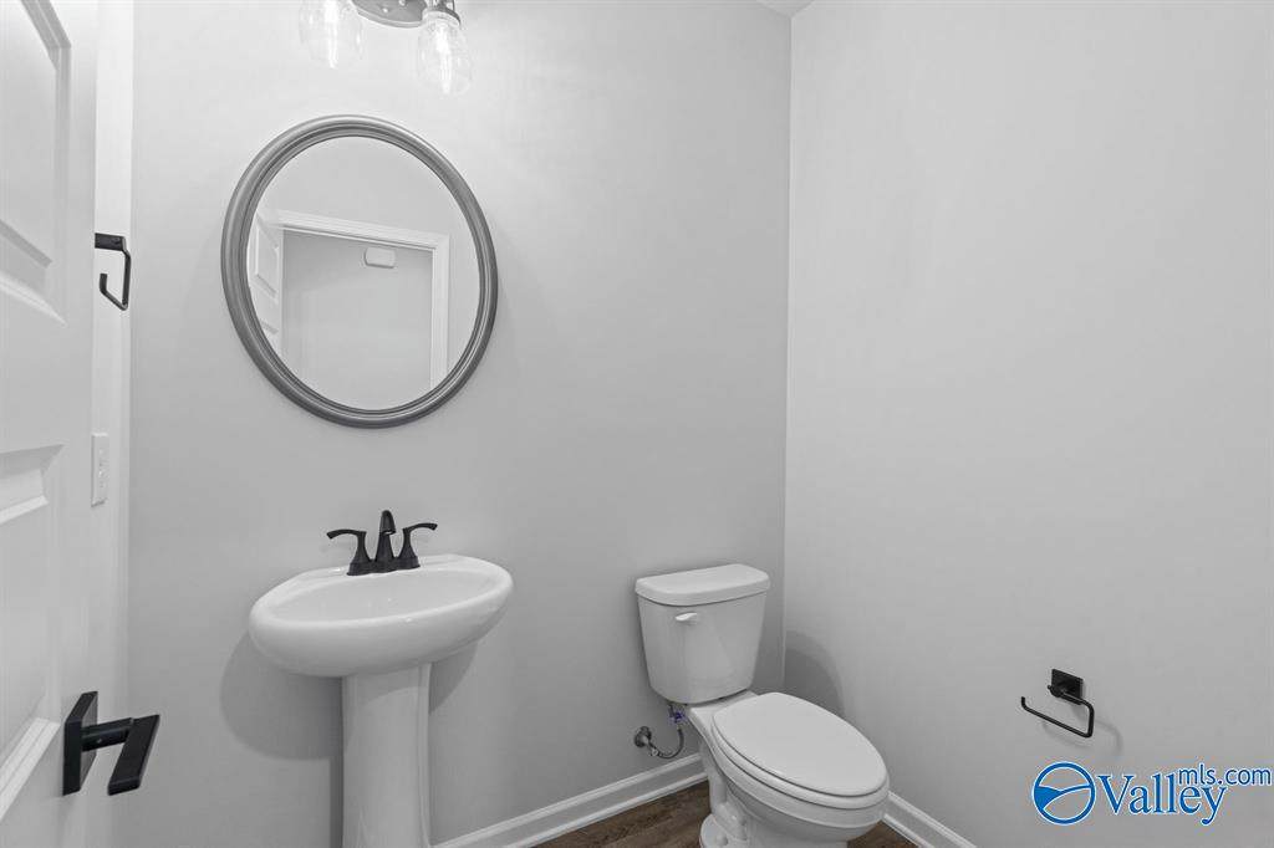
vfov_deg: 73.7
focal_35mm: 16
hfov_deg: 96.8
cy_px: 424
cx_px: 637
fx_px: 566
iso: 800
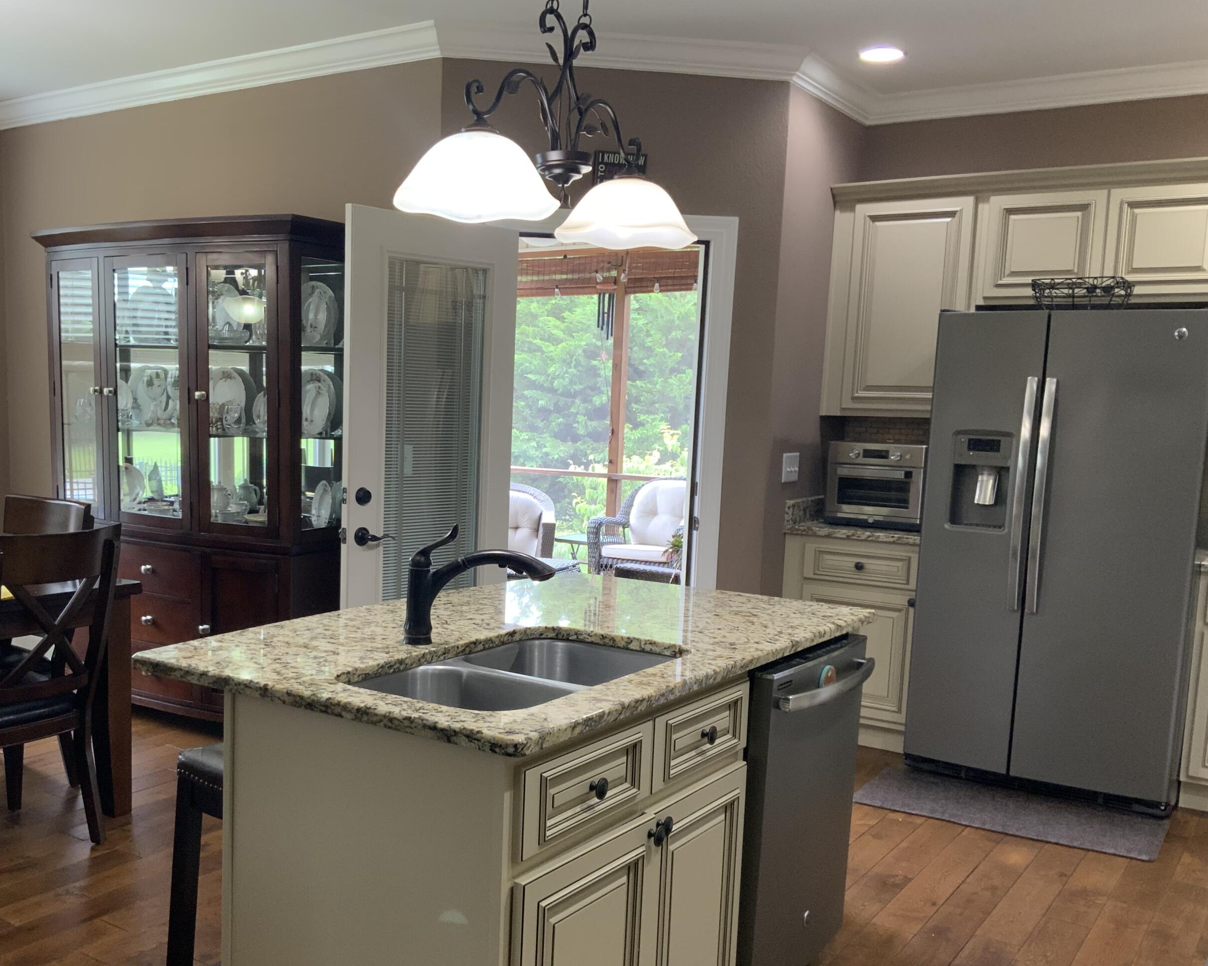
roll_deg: -2.1
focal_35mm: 35
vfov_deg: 42.1
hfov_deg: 51.1
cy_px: 555
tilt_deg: -8.2
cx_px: 469
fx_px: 1251
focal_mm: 3
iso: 100
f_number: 1.8
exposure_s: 1/60
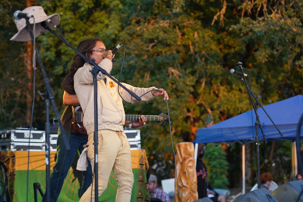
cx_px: 152
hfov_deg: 19.5
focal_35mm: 105
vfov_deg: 13.0
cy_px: 101
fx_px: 884
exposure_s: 1/160
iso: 640
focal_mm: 105
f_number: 4
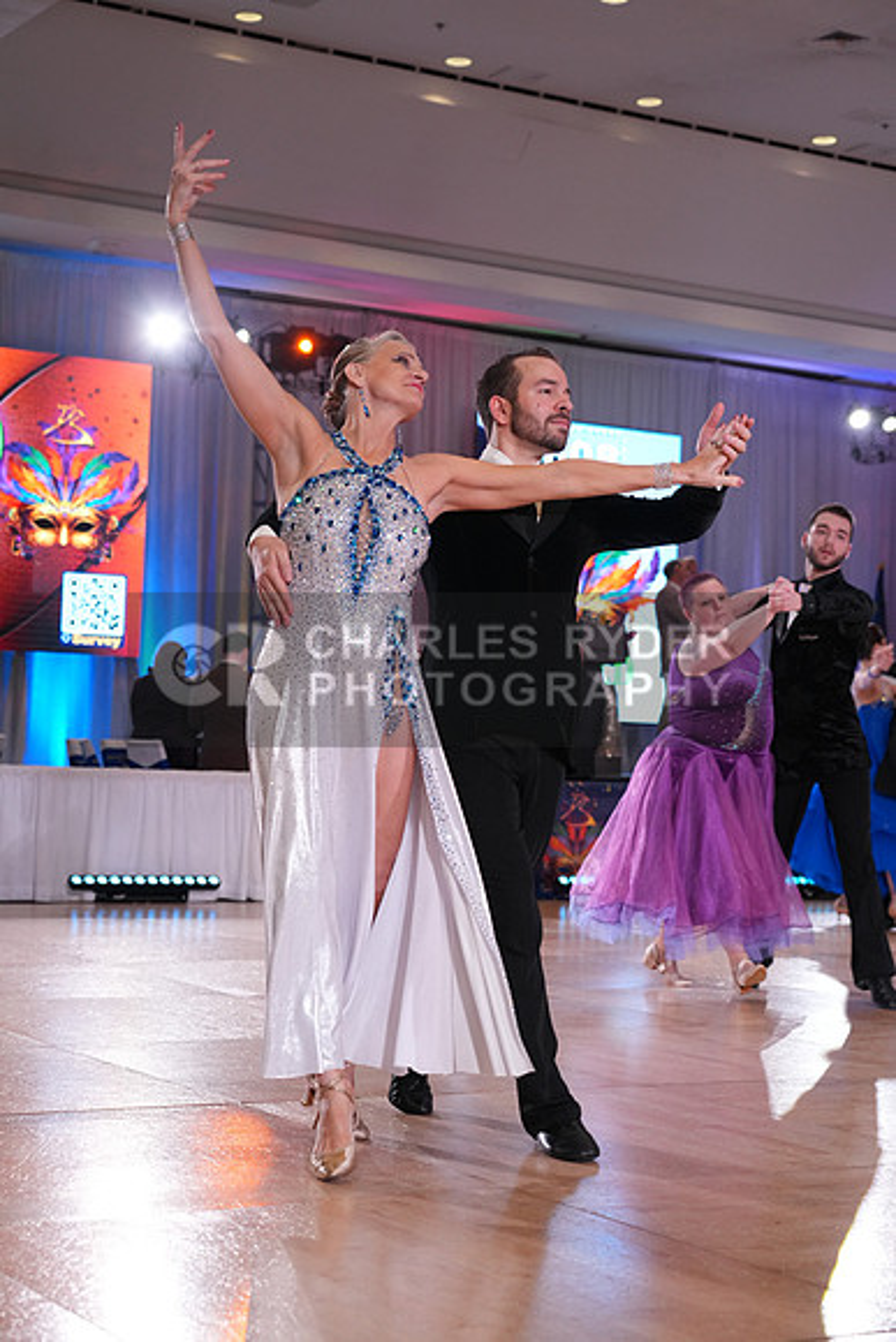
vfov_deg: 33.9
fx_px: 2201
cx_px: 448
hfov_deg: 23.0
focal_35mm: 59
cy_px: 671
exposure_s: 1/500
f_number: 4
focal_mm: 59
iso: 2000
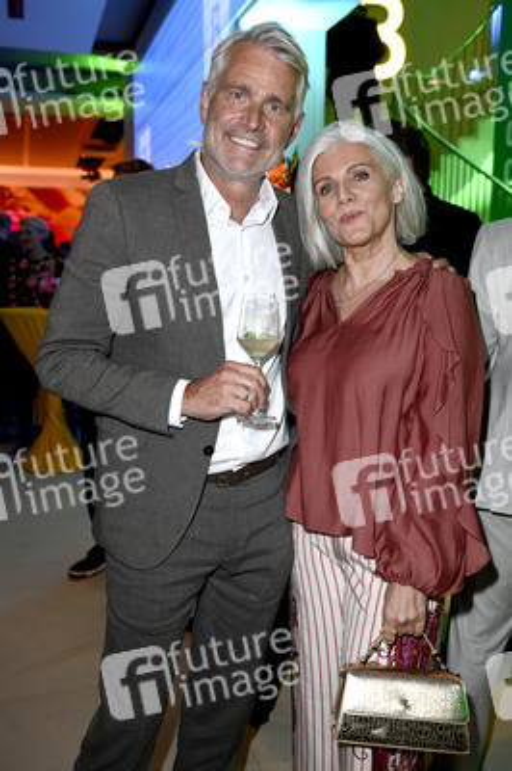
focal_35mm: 36
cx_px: 256
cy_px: 386
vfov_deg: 53.2
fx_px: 769
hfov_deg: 36.8
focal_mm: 36
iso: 640
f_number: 3.5
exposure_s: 1/100
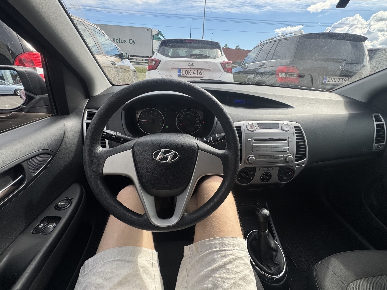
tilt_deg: -27.5
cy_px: 145
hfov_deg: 102.1
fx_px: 157
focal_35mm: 14
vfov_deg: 85.7
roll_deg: -3.4
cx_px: 194
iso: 50
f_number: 2.2
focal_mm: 2.22
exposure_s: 1/664
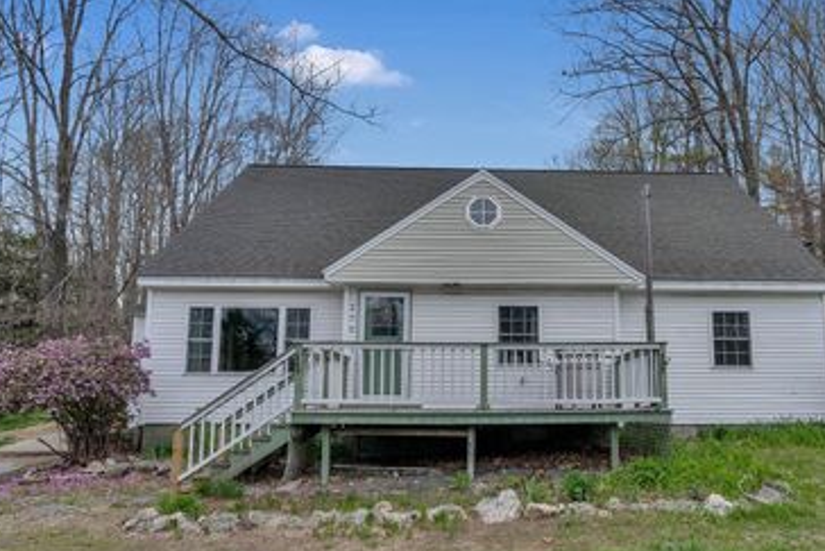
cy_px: 338
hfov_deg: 77.7
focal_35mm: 22
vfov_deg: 56.7
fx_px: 504
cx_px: 494
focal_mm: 16
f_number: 8
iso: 800
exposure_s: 1/1500
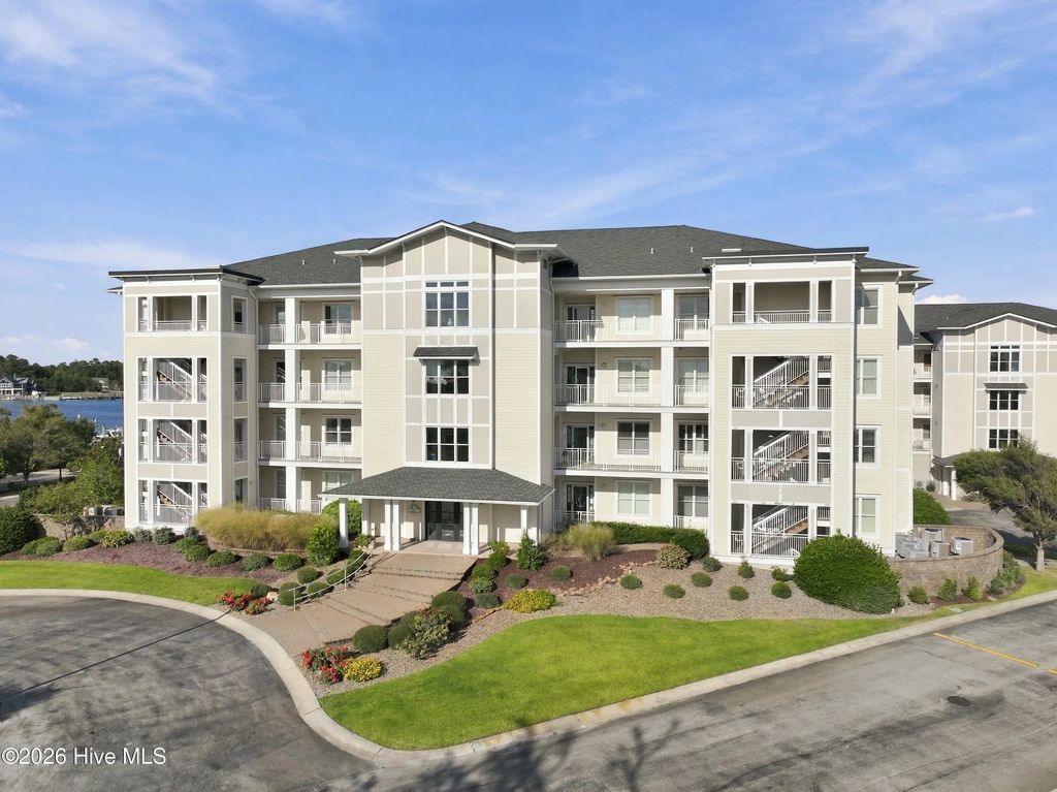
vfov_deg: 56.8
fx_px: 732
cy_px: 396
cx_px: 528
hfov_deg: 71.6
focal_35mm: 24
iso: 120
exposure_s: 1/1000
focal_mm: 12.3
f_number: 2.8
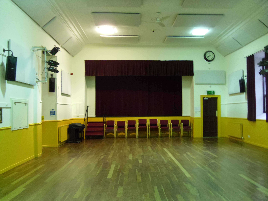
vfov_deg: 45.4
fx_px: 240
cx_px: 134
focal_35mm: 31
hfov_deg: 58.4
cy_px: 100
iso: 400
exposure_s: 1/22
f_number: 3.3
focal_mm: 5.6
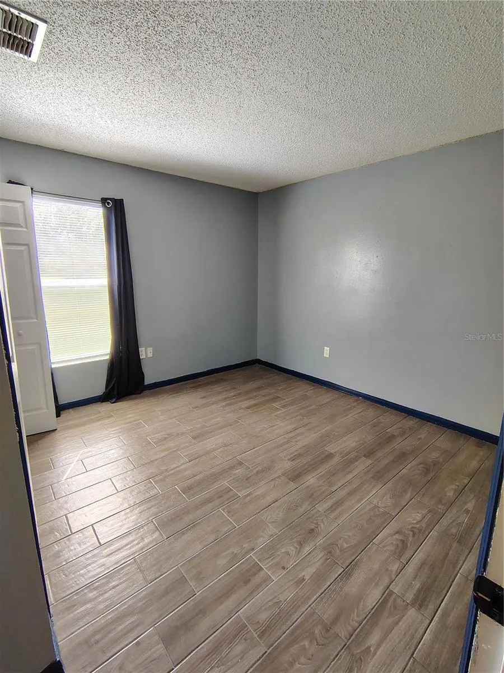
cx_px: 252
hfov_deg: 78.1
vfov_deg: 94.5
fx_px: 311
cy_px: 336
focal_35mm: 16
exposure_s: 1/50
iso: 364
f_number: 2.2
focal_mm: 2.13
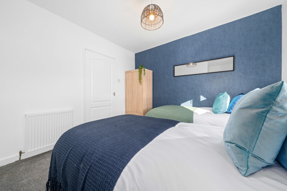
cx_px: 144
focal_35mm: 12
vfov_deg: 90.0
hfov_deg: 112.6
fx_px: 96
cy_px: 96
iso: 800
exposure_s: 2.5
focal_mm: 12
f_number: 22
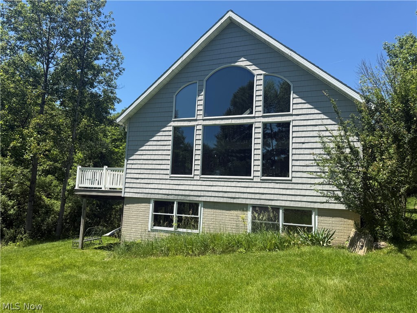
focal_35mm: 24
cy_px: 156
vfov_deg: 56.8
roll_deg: -1.3
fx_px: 289
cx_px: 208
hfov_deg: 71.6
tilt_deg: +7.2
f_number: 1.78
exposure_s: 1/3145
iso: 80
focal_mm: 6.76
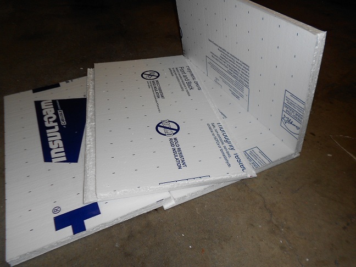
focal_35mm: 29
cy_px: 134
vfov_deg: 48.2
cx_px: 178
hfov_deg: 61.7
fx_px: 298
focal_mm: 5.1
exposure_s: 1/25
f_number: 3.4
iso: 80
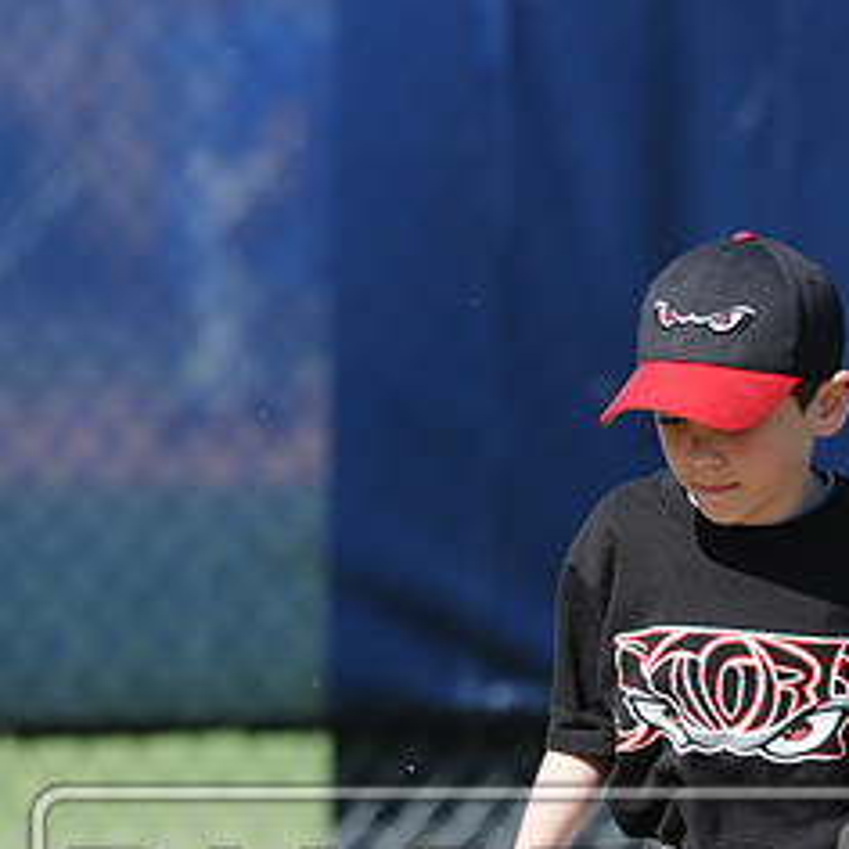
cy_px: 953
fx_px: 26000
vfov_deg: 1.9
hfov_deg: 1.9
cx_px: 574
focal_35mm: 937
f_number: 4
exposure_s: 1/1000
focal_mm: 300
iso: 200
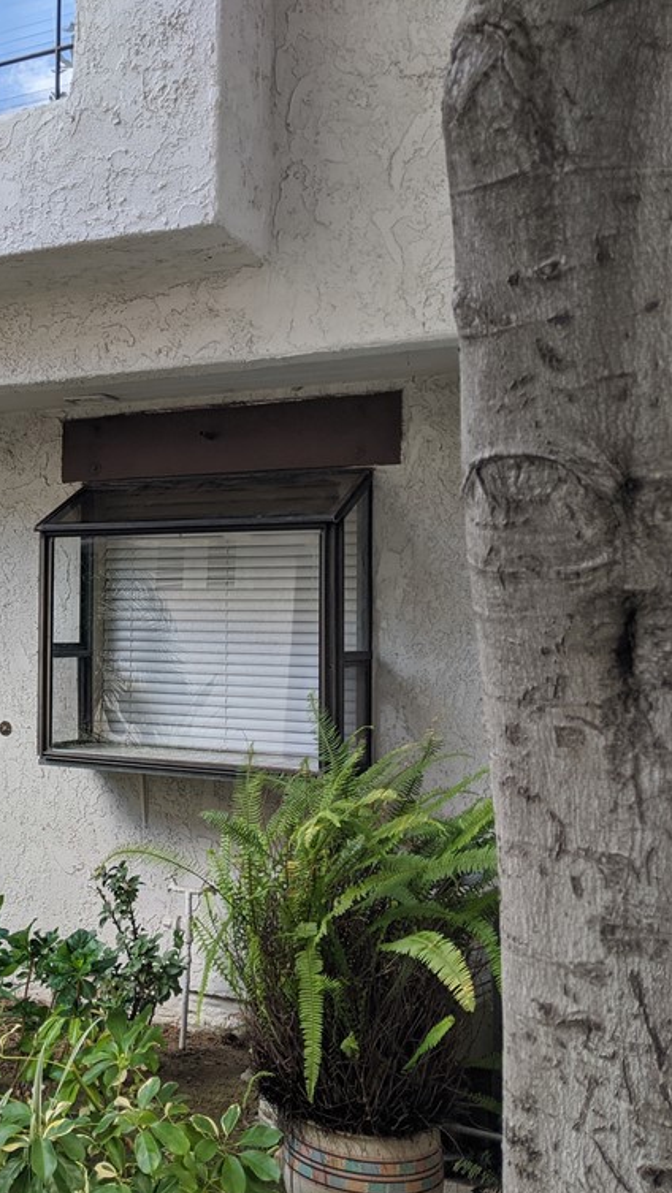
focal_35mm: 40
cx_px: -76
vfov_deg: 50.5
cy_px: 596
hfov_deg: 27.1
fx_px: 1266
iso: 46
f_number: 1.8
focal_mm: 4.44
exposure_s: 1/325
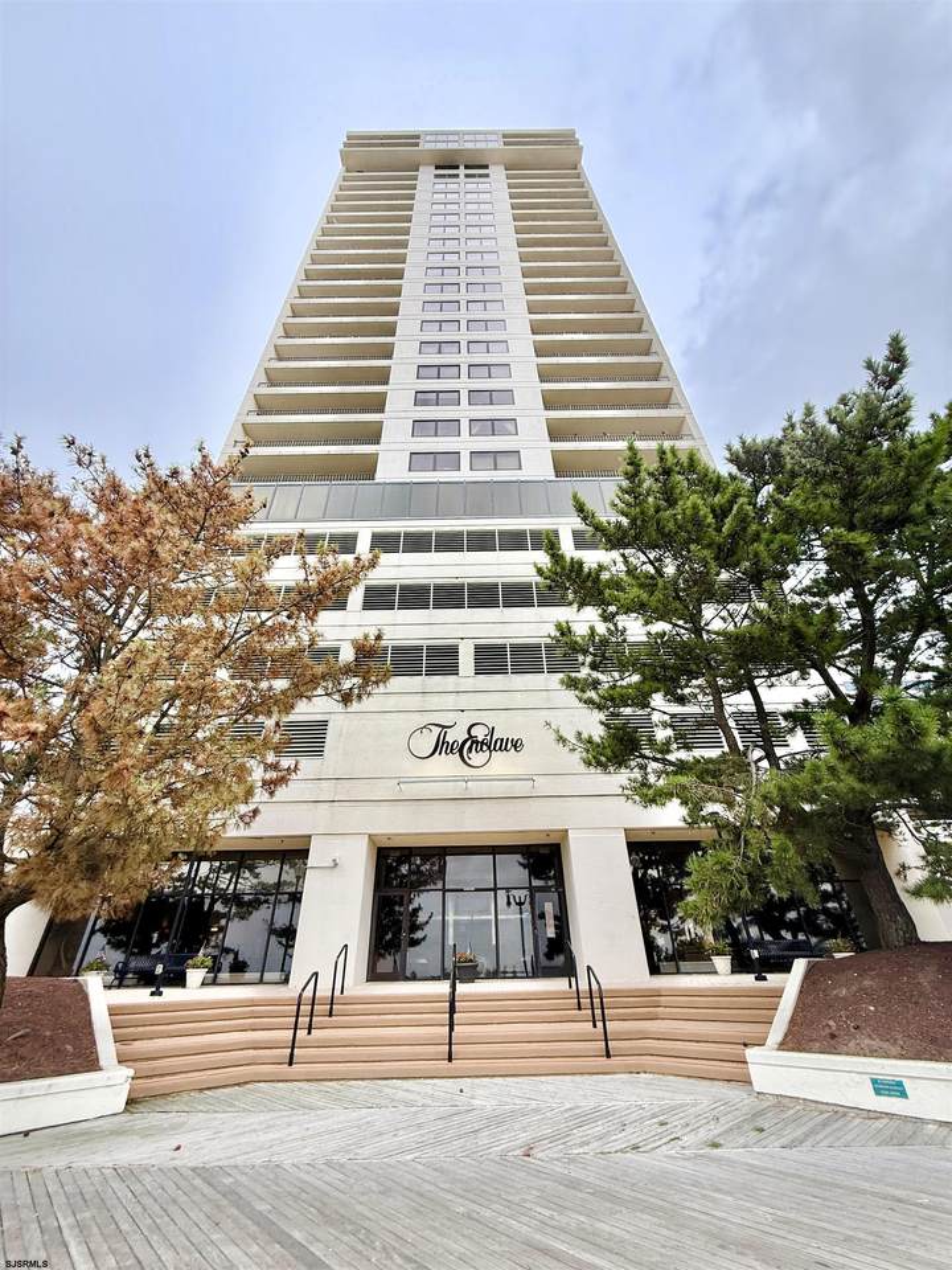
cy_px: 635
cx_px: 476
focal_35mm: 14
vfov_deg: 102.1
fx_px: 513
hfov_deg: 85.7
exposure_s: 1/255
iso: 50
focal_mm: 2.22
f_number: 2.2
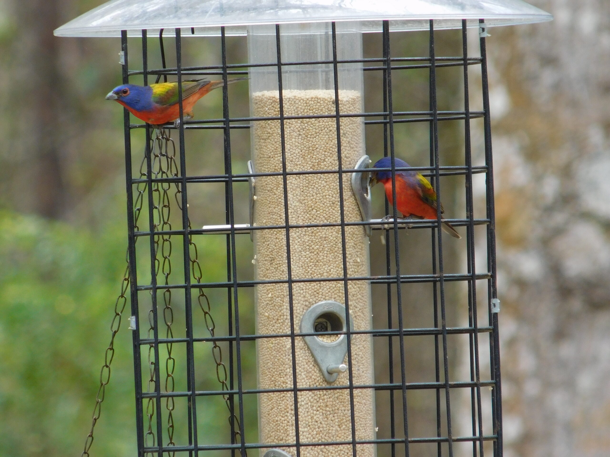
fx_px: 15067
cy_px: 228
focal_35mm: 855
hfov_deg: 2.3
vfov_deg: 1.7
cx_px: 305
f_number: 6.5
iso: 250
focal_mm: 152
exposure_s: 1/125
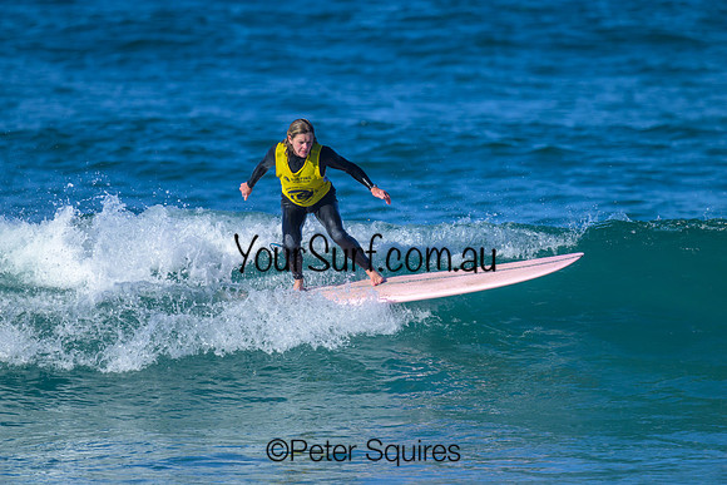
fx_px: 22622
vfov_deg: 1.2
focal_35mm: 1120
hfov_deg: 1.8
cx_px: 364
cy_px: 242
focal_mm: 1120
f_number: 9
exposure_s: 1/2000
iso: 720
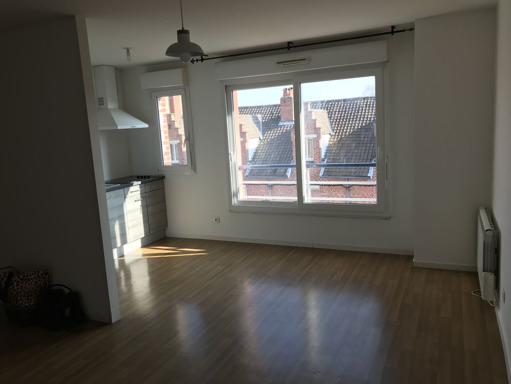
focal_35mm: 28
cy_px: 192
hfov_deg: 63.4
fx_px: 413
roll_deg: +3.2
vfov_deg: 49.7
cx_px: 256
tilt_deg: -8.9
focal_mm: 3.99
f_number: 1.8
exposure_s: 1/183
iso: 20
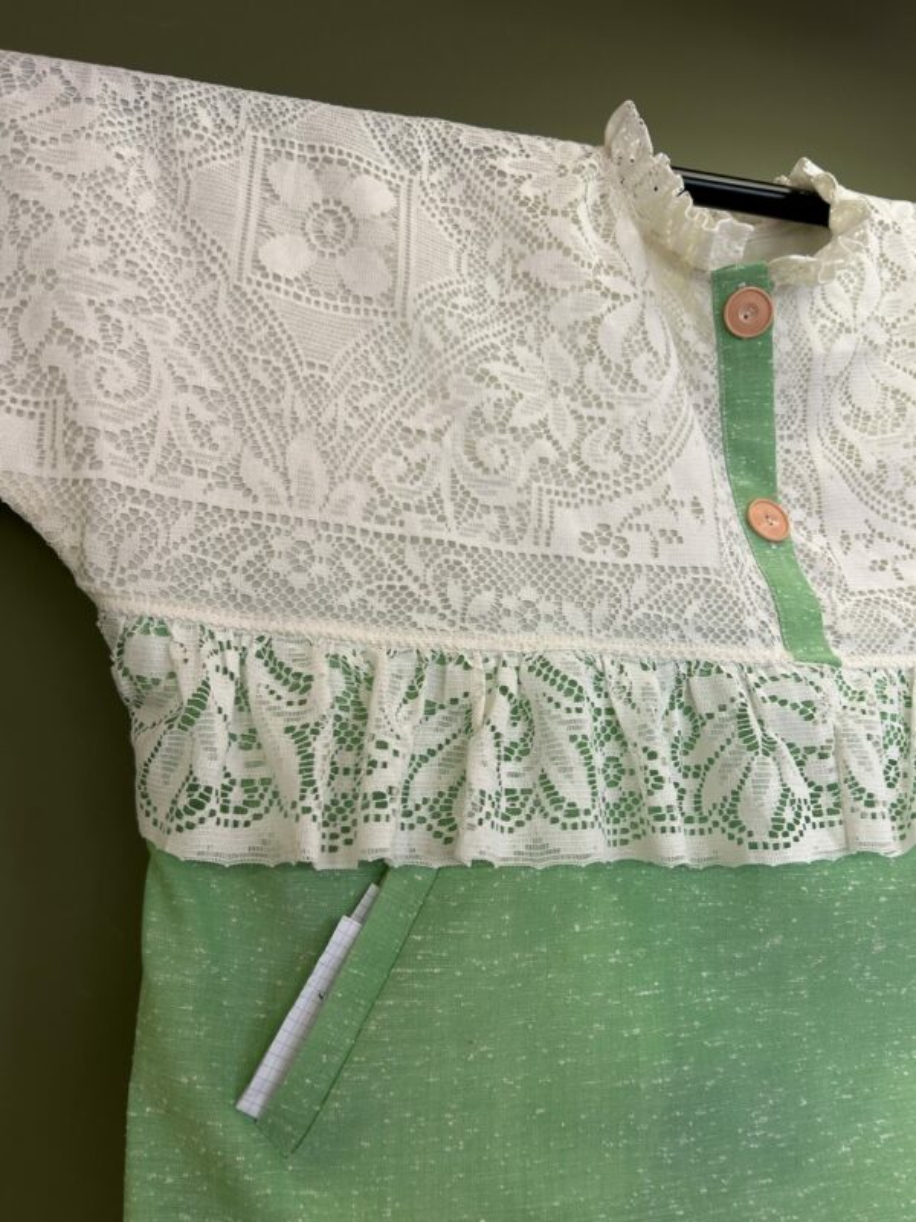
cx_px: 458
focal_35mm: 26
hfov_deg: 53.1
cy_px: 611
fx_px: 917
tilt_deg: +11.9
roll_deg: +3.2
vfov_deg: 67.3
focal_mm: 5.7
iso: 64
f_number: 1.5
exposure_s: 1/50
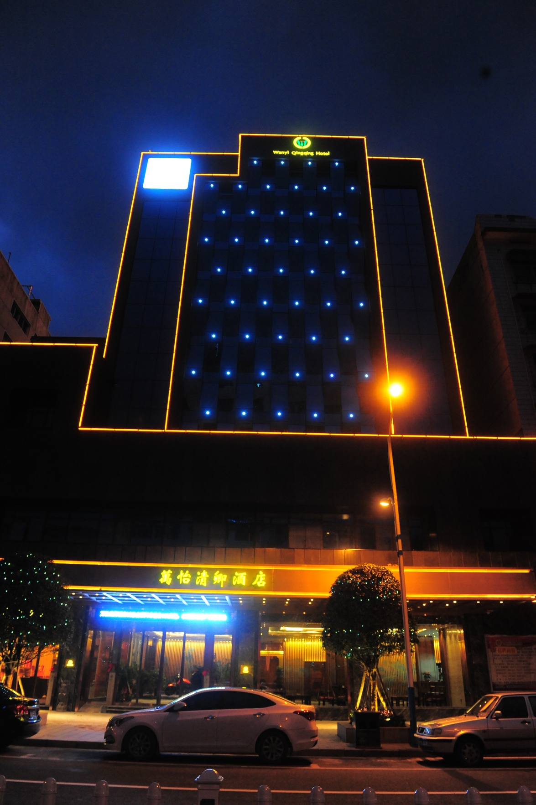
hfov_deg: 53.1
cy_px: 402
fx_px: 536
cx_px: 268
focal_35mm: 24
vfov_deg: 73.8
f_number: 4
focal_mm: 24
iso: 3200
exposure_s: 1/50
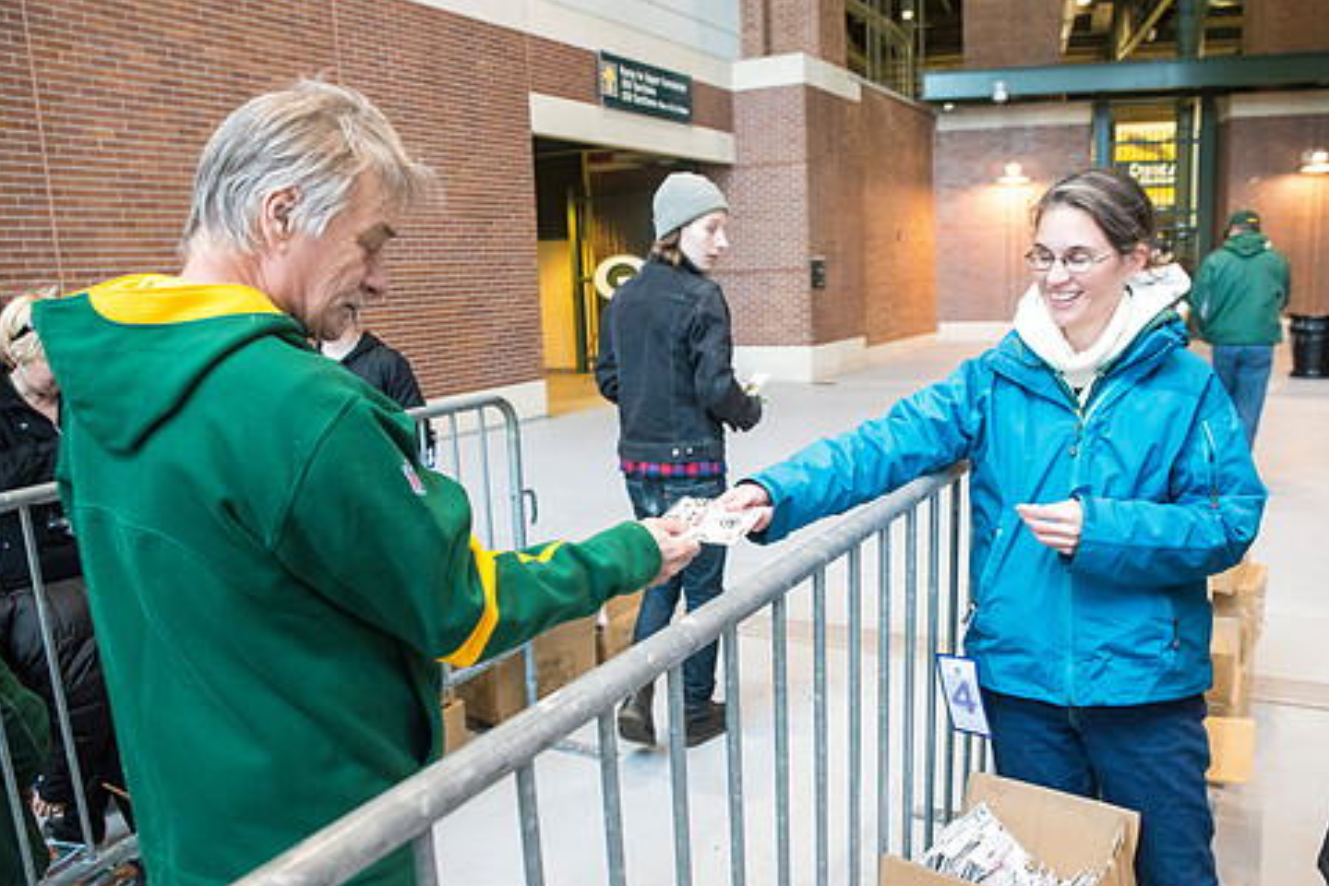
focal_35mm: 29
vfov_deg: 44.9
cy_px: 489
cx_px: 720
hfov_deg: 63.6
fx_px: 1070
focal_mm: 24
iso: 5000
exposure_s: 1/125
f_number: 4.5
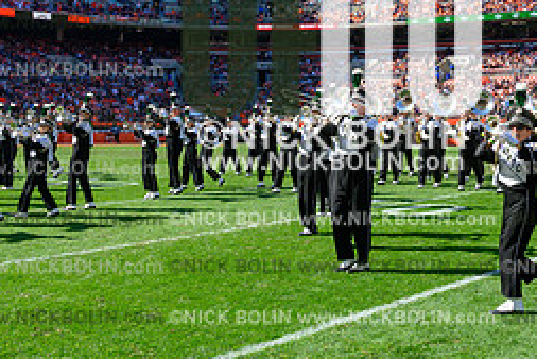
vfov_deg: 24.3
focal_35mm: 55
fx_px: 821
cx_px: 331
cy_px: 71
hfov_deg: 36.0
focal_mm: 24
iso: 1000
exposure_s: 1/2500
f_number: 8
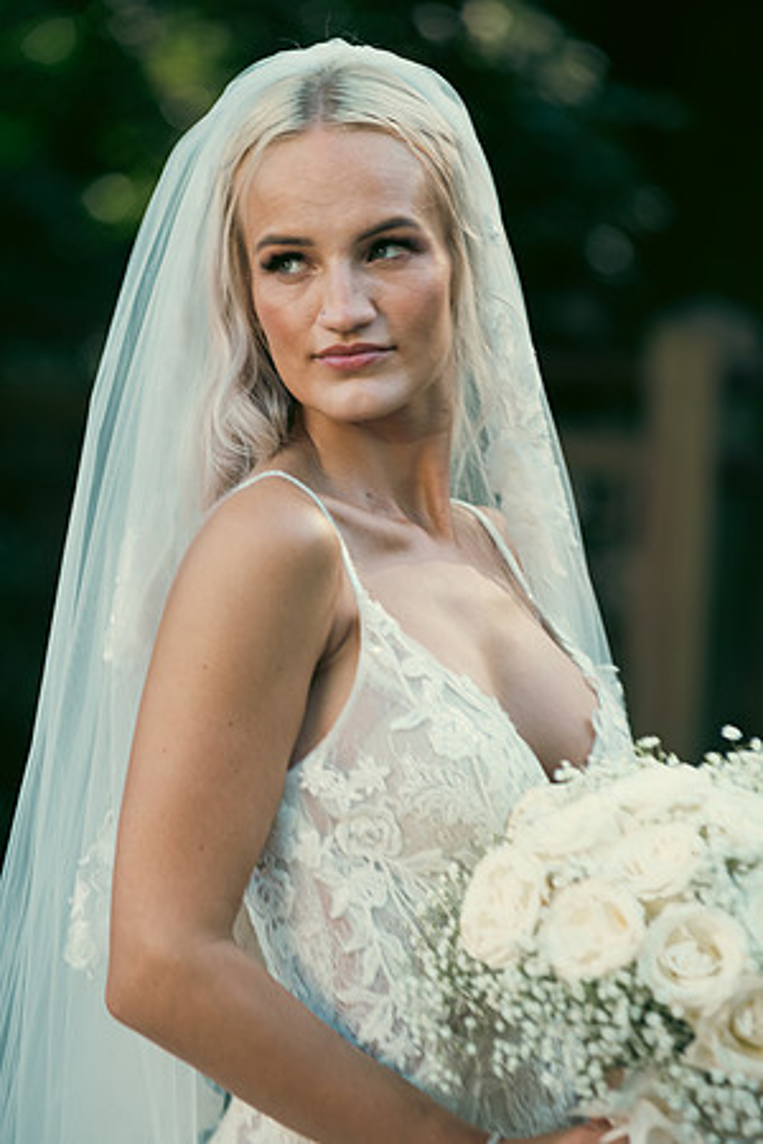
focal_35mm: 155
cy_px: 572
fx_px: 4927
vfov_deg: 13.2
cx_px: 382
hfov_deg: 8.9
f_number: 3.5
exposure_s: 1/200
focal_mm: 155
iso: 160
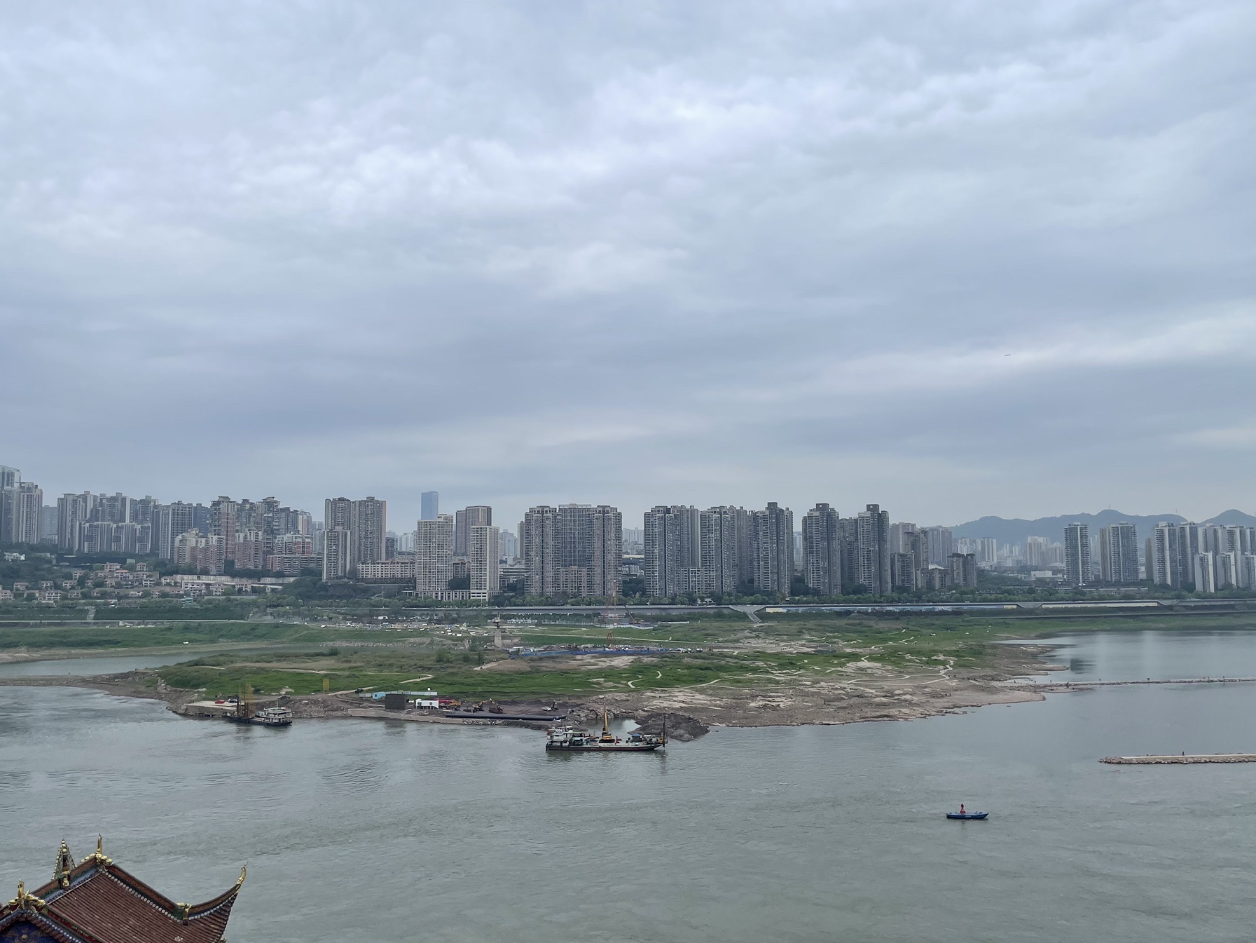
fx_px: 1052
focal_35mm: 29
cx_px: 635
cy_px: 509
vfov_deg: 48.2
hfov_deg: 61.7
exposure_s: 1/963
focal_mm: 4.2
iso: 32
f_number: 1.6
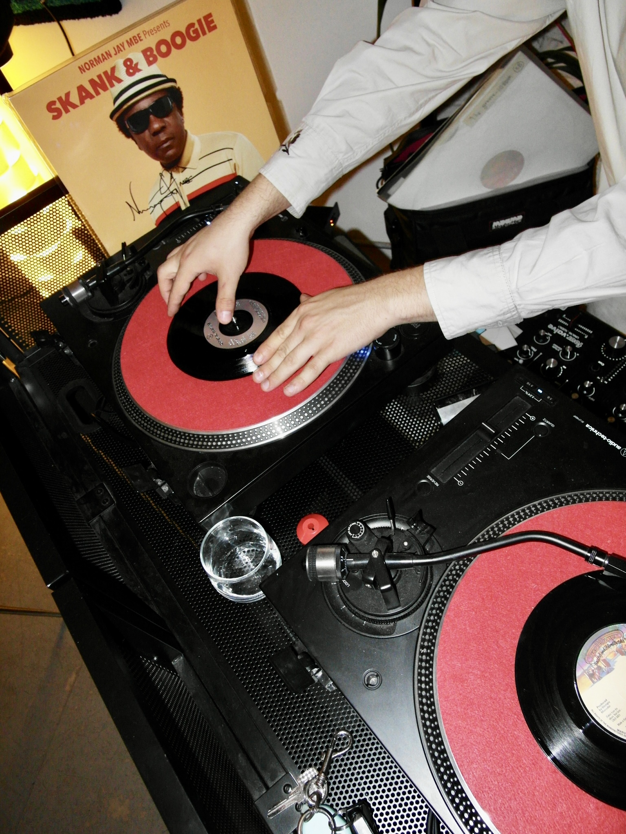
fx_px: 579
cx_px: 313
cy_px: 417
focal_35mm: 24
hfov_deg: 56.8
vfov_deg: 71.6
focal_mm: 5.2
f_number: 2.5
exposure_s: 1/30
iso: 400
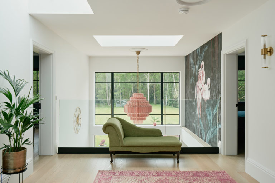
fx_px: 191
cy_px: 92
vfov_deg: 51.3
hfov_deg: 71.5
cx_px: 138
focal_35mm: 25
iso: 160
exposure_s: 1/25
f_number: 11
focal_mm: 16.5
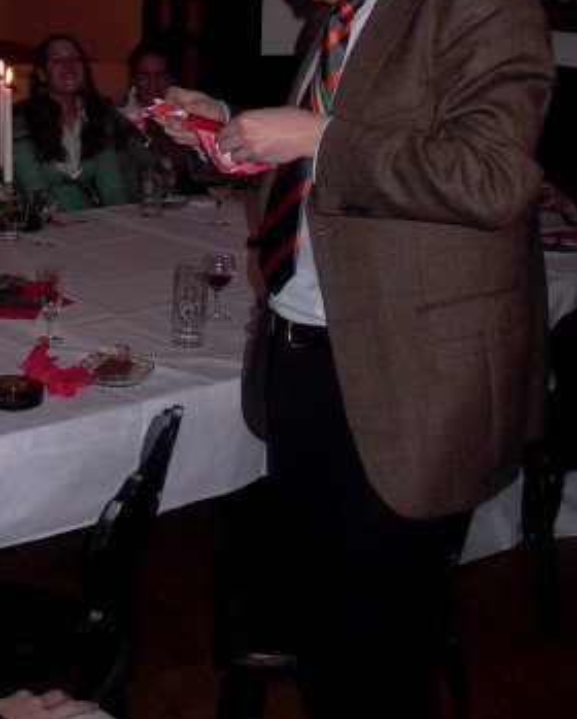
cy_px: 72
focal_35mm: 59
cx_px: 214
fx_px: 1257
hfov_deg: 25.8
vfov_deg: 30.5
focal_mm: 7.15
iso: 100
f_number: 2.05
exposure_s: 1/64.2
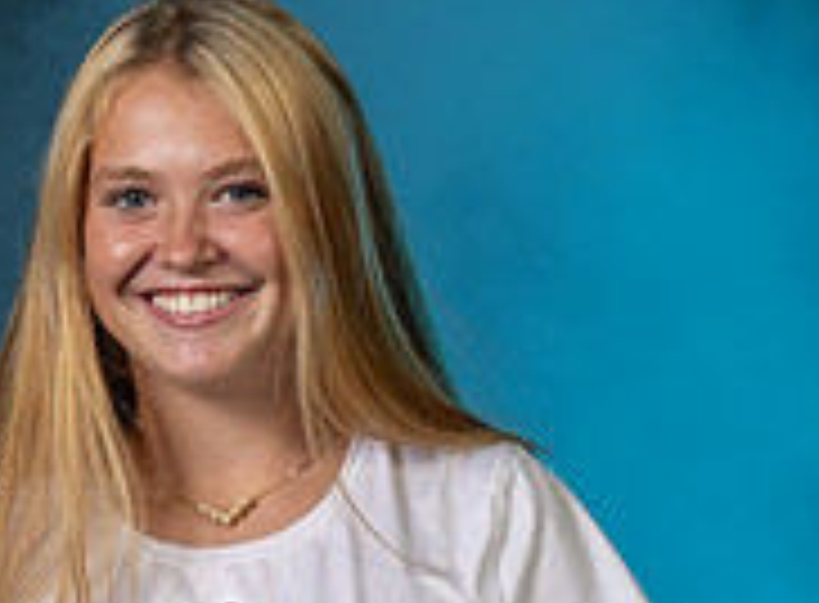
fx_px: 9449
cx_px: 409
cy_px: 904
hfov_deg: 5.0
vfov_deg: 3.6
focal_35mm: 402
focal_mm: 79
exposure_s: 1/200
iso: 80
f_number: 5.6
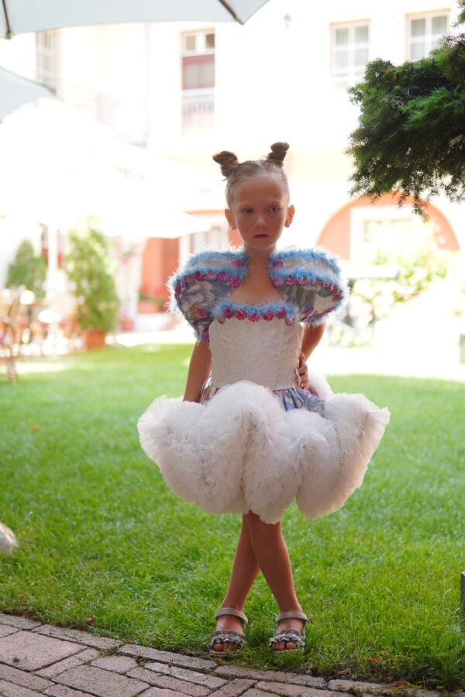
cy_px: 348
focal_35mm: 45
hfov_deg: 29.9
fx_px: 872
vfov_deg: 43.6
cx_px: 232
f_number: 1.4
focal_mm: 30
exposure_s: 1/250
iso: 100
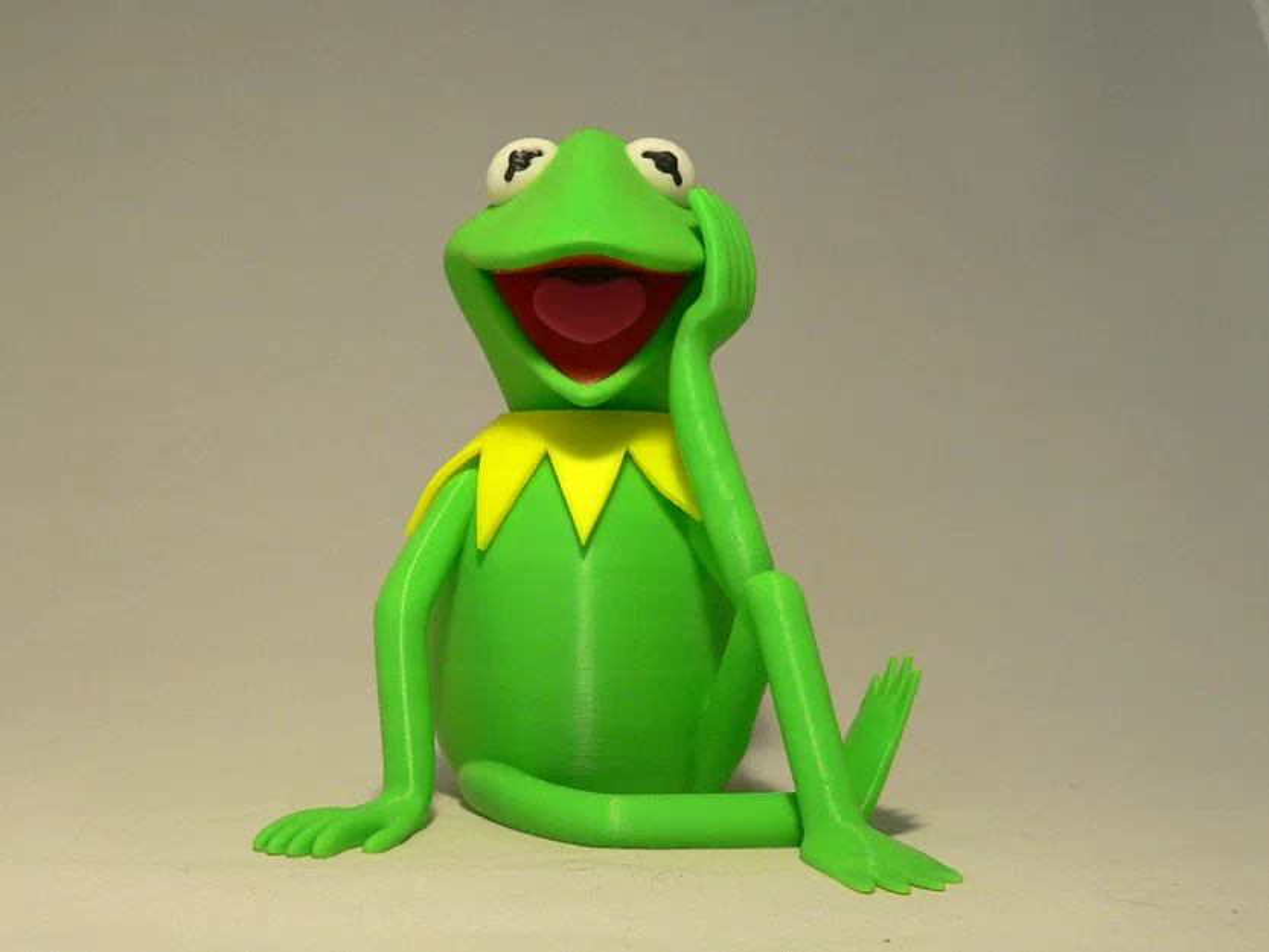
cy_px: 476
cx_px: 634
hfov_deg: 51.3
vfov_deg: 39.7
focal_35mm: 36
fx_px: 1320
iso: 150
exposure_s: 1/60
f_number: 2.8
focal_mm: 6
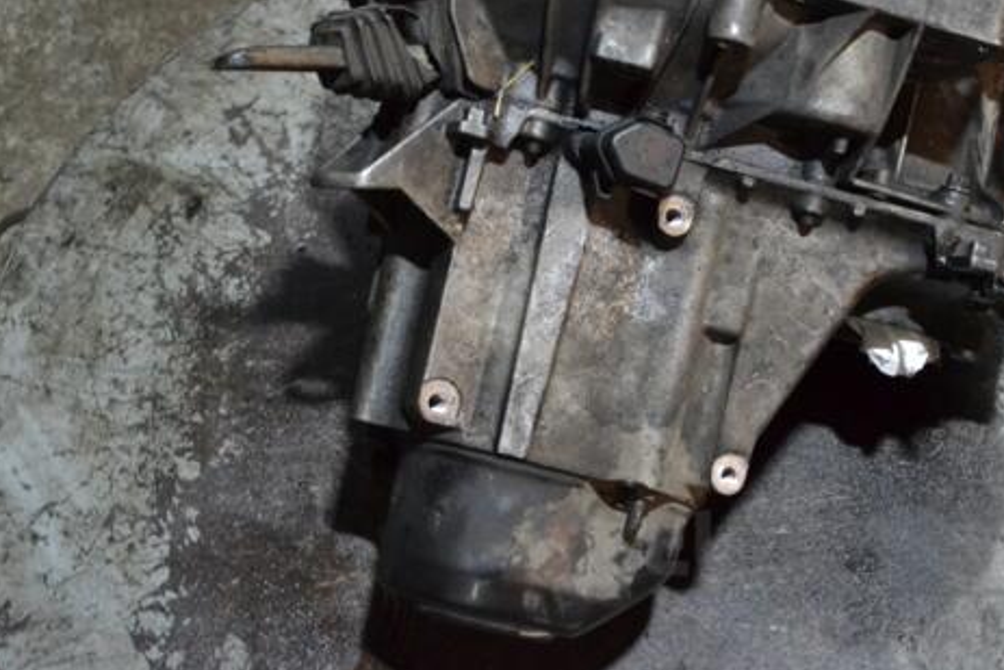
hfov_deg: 28.8
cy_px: 254
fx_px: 1953
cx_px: 605
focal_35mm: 70
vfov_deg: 19.4
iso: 2200
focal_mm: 36
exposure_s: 1/30
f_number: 5
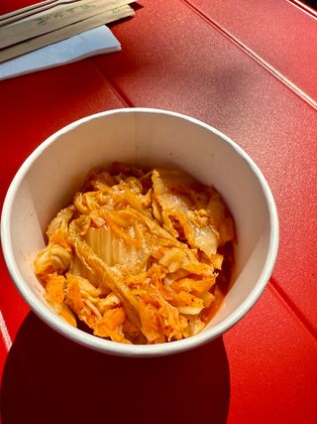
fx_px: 318
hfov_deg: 53.0
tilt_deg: -55.7
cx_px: 158
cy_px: 212
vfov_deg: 67.3
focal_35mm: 26
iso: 40
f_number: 2.2
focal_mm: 2.22
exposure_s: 1/1527
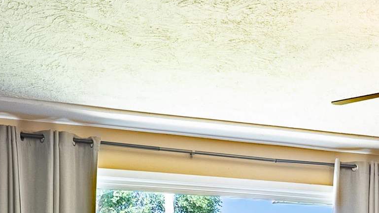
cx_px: 327
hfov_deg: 30.3
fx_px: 673
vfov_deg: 15.5
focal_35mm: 67
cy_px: 380
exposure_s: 1/400
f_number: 8
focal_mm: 16
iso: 400
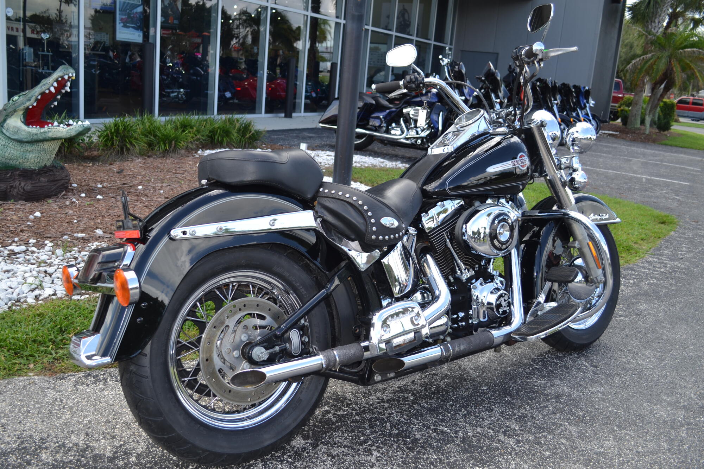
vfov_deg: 40.0
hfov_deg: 57.2
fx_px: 645
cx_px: 352
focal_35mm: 33
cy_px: 234
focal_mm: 22
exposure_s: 1/200
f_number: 4
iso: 100
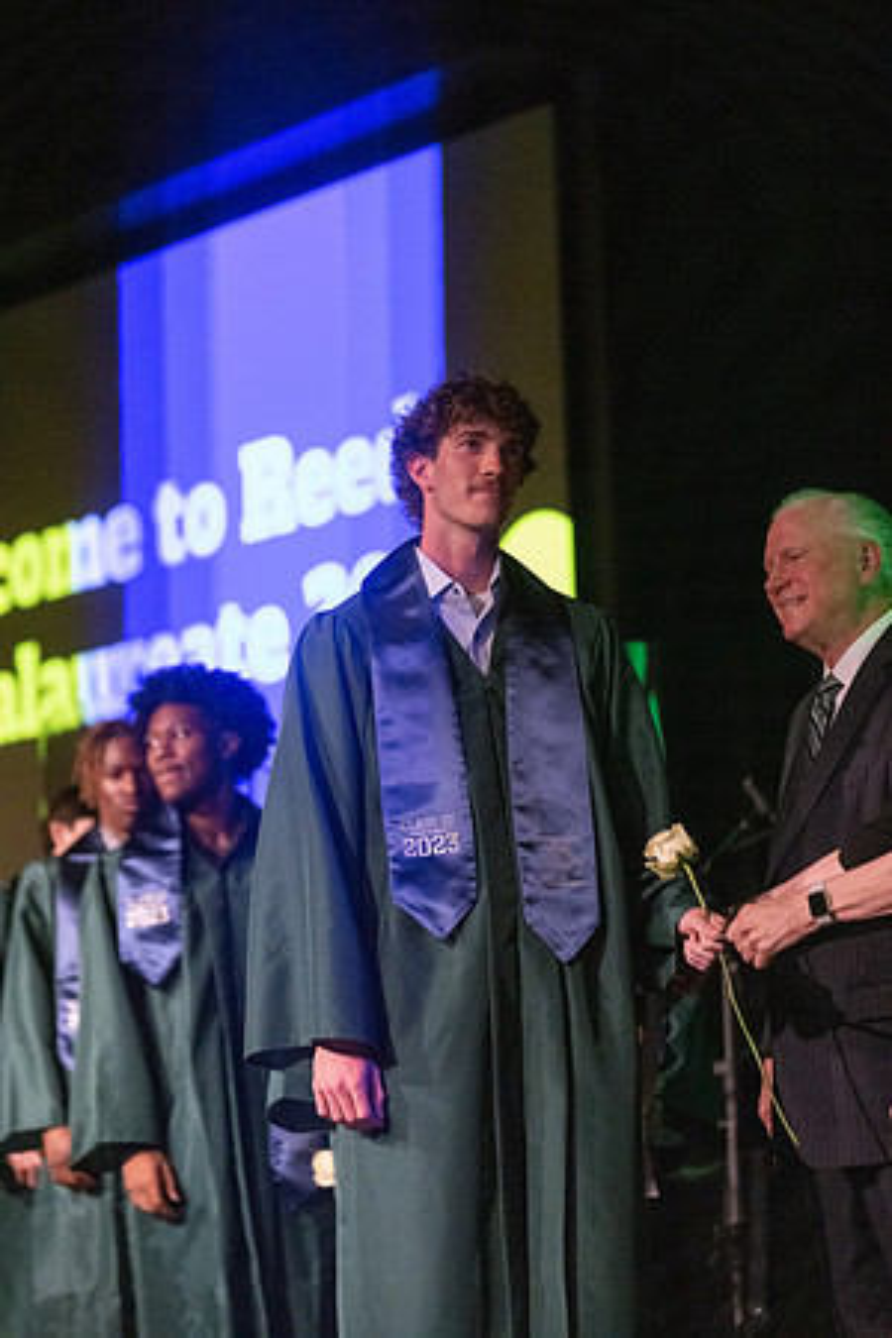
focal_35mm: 115
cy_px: 669
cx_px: 446
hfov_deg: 11.9
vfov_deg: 17.8
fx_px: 4274
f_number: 2.8
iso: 16000
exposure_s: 1/1000
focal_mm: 115
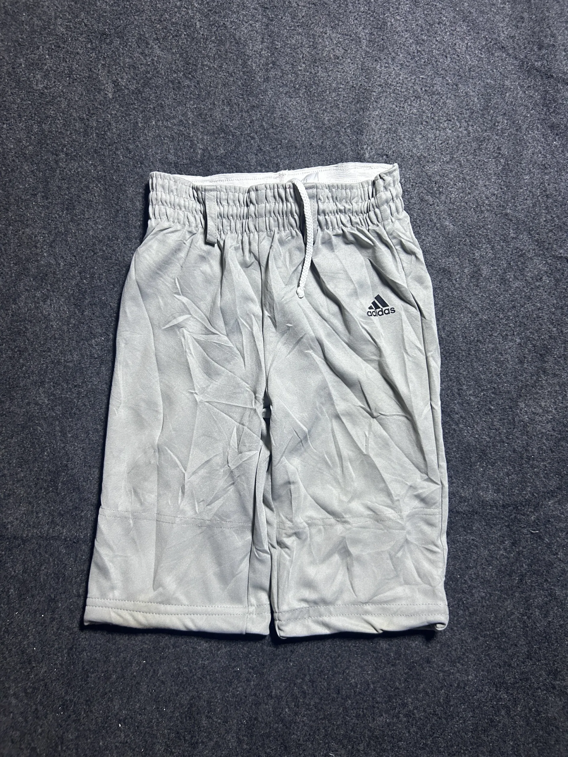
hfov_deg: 53.1
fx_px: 569
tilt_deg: -65.3
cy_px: 378
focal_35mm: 26
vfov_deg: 67.3
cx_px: 284
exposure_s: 1/50
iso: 200
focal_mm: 5.7
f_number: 1.5
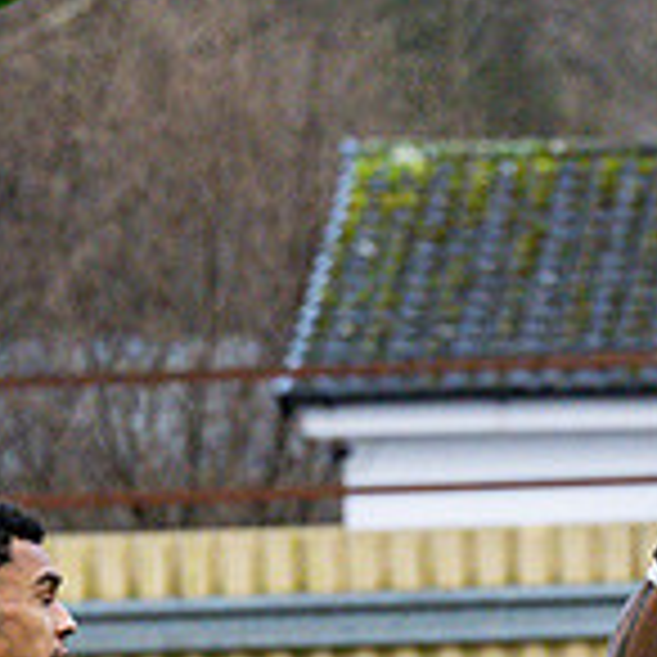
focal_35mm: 805
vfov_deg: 2.2
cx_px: 1051
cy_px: 794
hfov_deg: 2.2
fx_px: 17286
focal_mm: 125
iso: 2000
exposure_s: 1/1250
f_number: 4
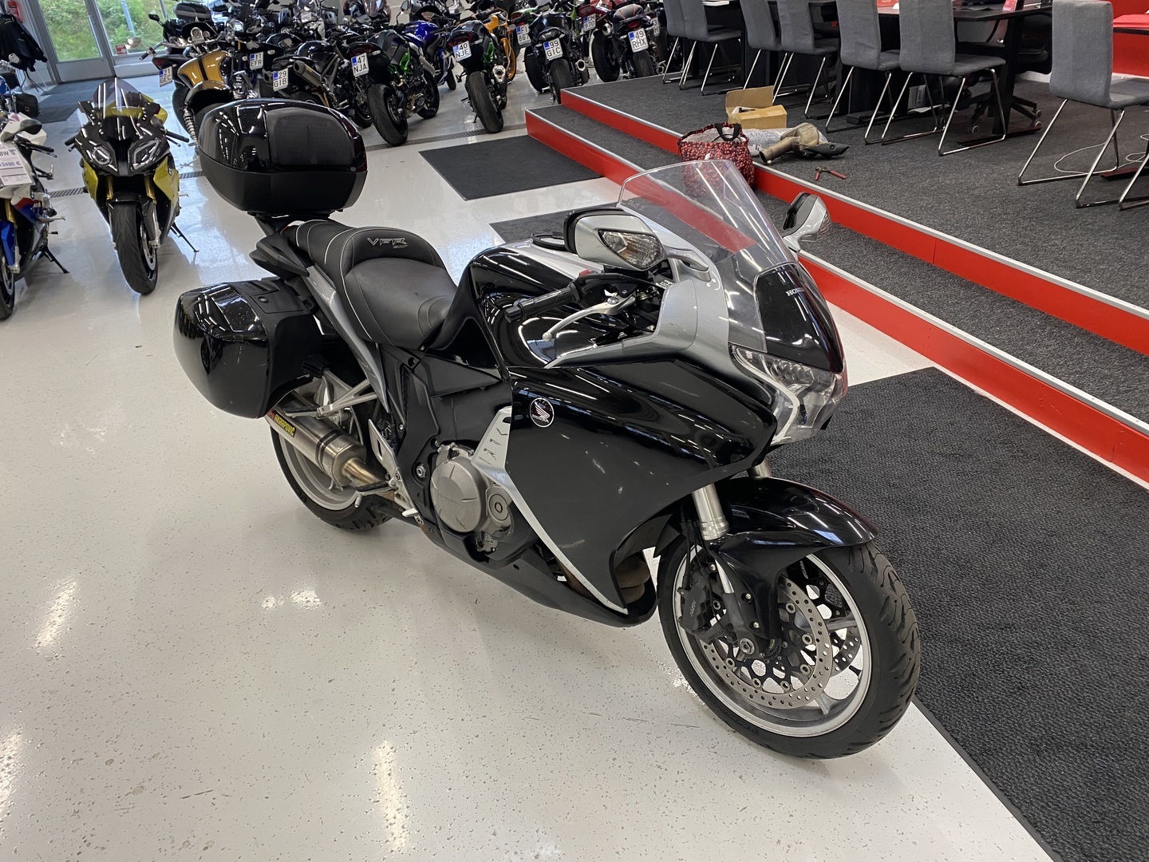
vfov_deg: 53.1
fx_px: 863
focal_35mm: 26
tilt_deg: -28.7
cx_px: 574
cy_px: 431
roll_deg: +4.5
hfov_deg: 67.3
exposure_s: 1/50
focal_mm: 4.25
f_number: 1.8
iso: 80
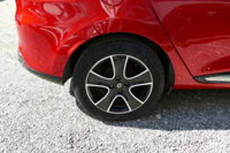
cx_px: 115
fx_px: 211
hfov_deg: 57.3
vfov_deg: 39.9
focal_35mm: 33
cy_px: 76
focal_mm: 11.86
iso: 125
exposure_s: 1/500
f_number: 3
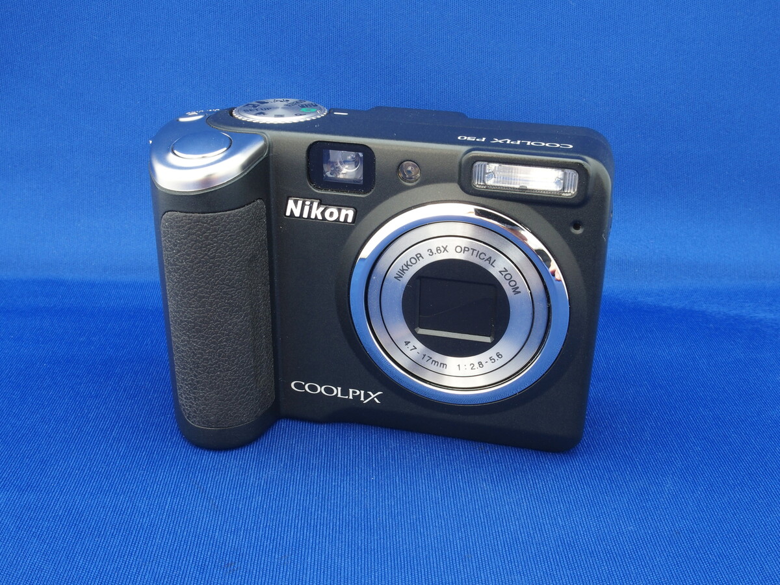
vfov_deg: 37.7
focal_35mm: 38
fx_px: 856
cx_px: 390
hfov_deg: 49.0
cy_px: 292
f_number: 8
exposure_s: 2
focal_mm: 8.1
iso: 100
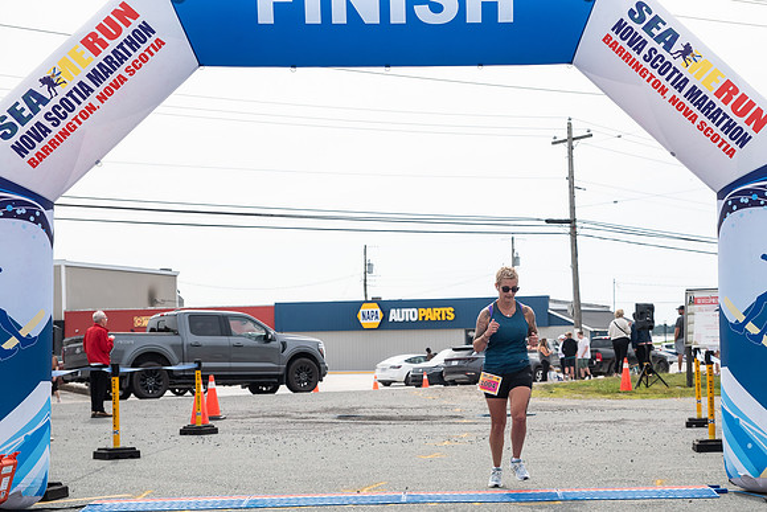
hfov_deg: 29.3
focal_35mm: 69
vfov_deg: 19.8
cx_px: 492
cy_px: 328
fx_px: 1462
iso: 800
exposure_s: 1/3200
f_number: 4
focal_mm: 52
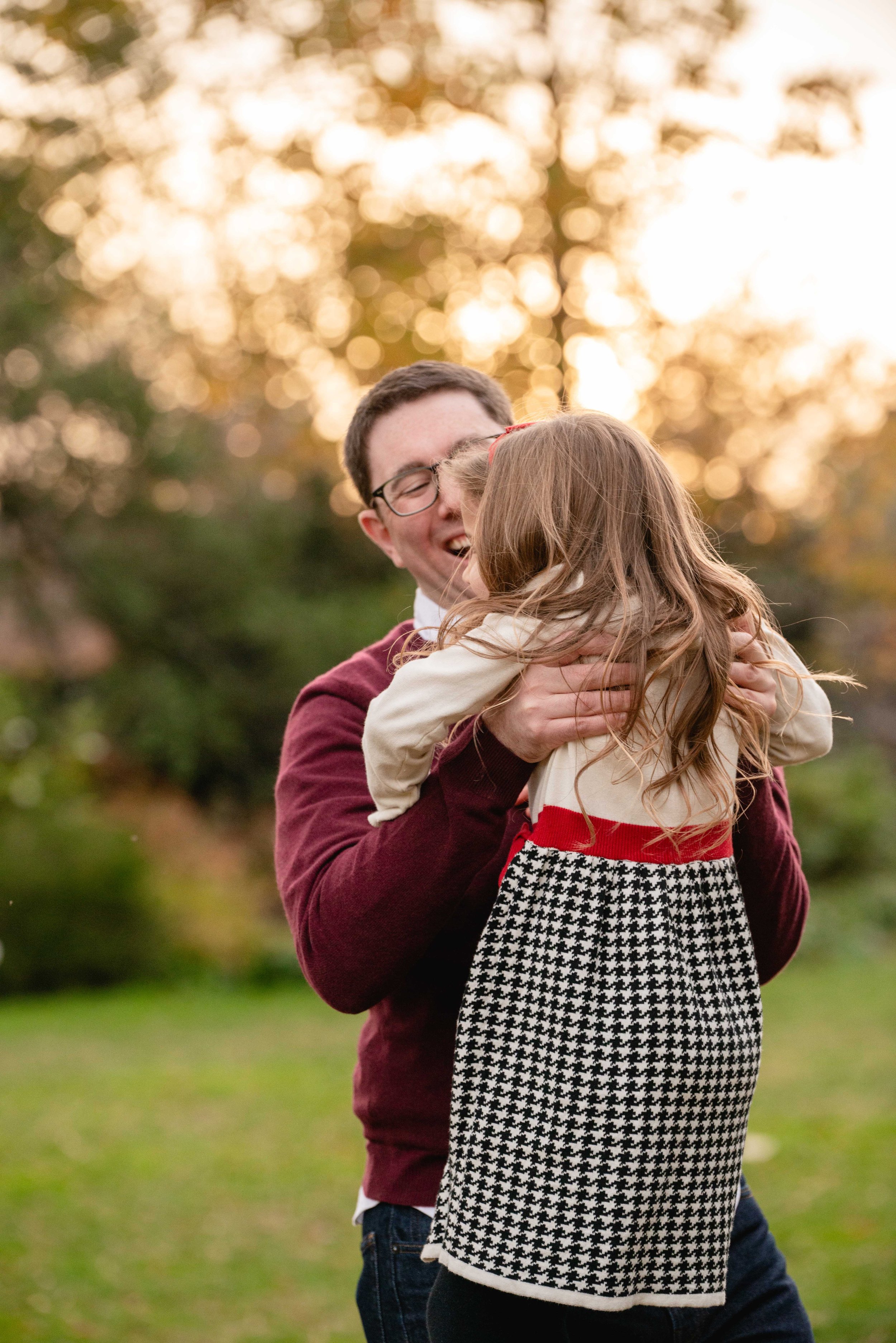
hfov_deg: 11.0
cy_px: 672
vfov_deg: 16.4
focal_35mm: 125
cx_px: 448
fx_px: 4663
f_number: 4
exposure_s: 1/500
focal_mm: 125
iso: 1250
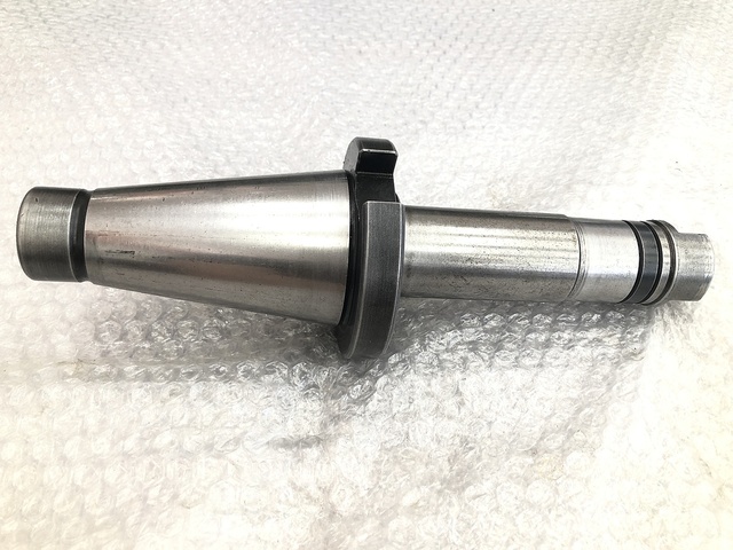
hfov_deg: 63.4
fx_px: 593
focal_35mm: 28
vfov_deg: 49.7
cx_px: 366
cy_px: 275
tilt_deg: -53.6
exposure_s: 1/24
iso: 40
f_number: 1.8
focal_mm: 3.99
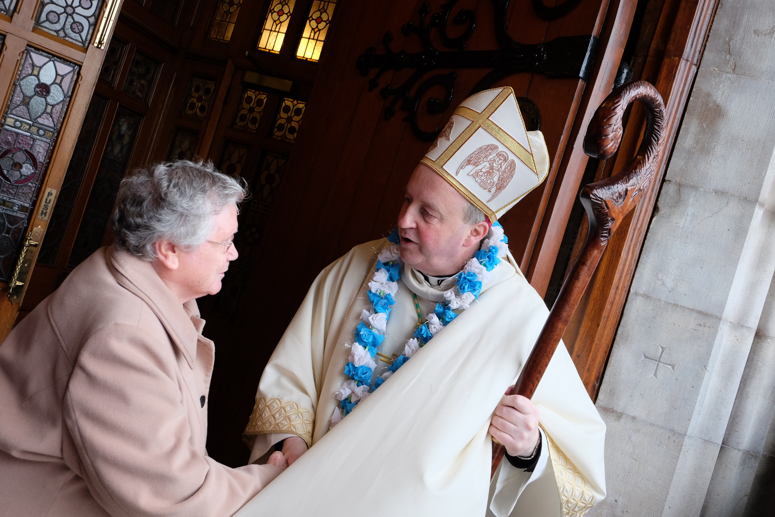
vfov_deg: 37.9
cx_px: 388
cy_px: 258
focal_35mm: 35
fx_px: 753
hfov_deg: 54.4
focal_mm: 23.2
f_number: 5
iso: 1000
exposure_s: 1/100
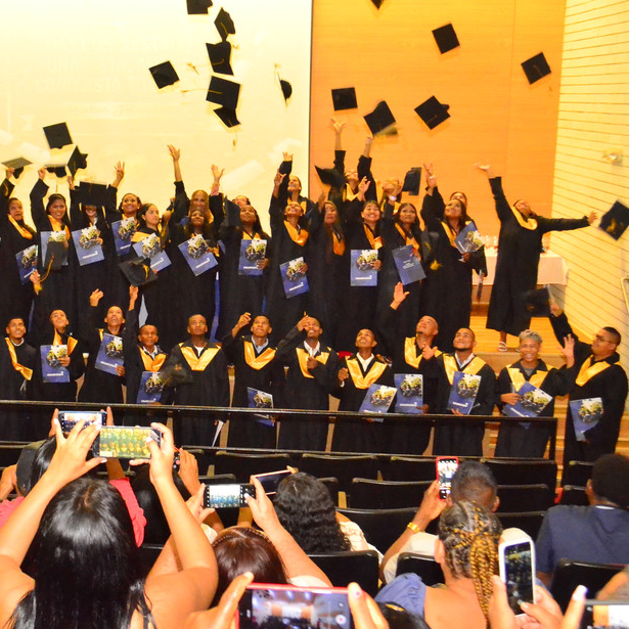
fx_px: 1028
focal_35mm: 50
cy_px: 278
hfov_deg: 33.3
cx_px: 148
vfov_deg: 34.0
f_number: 5.6
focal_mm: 20
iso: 4500
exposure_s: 1/125
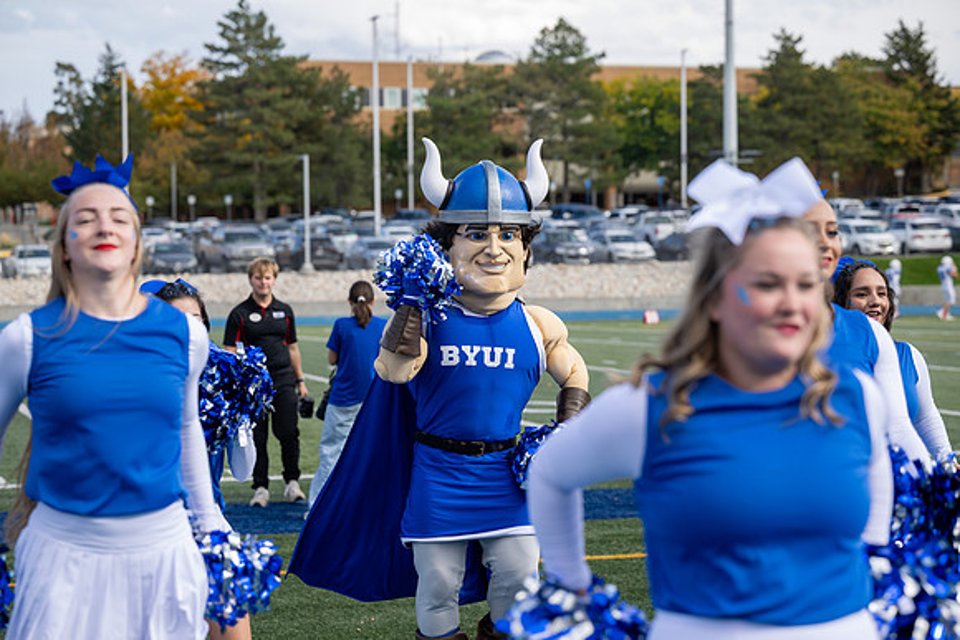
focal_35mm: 88
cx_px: 480
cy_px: 320
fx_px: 2347
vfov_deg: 15.5
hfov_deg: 23.1
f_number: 4
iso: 100
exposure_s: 1/400
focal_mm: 88
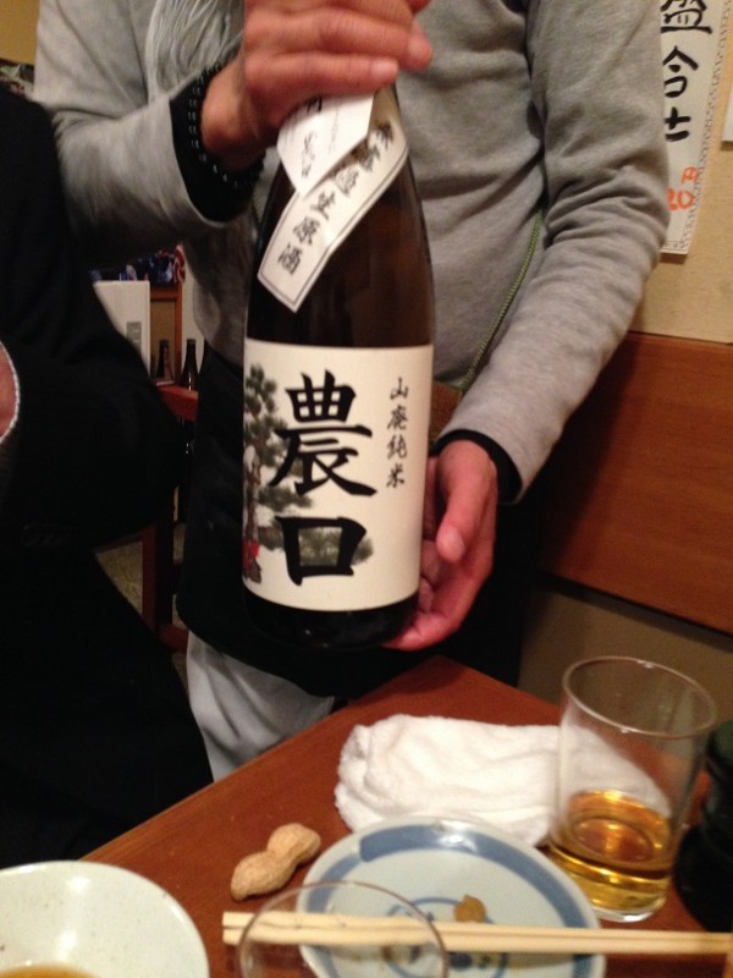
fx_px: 932
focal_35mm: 33
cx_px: 366
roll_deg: -4.0
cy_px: 489
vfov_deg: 55.4
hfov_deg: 42.9
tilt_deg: -14.1
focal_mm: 4.12
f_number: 2.4
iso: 250
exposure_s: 1/20
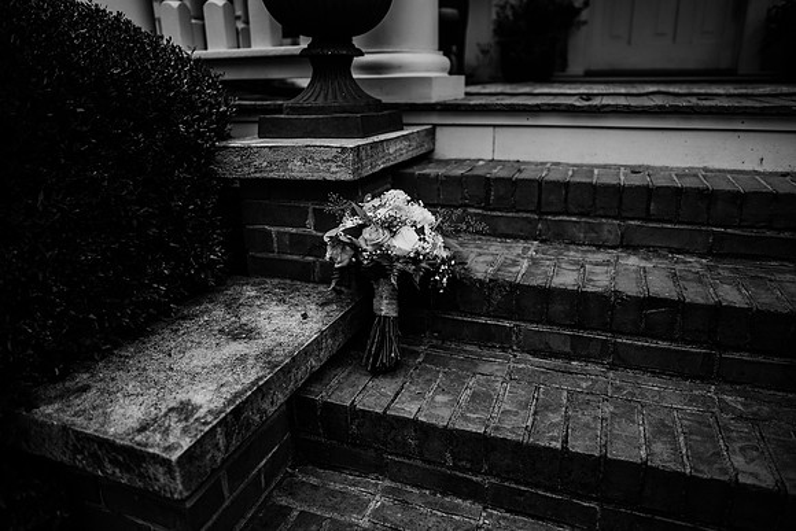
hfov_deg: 73.7
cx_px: 398
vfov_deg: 53.2
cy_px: 266
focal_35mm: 24
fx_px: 531
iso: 320
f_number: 1.8
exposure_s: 1/1250
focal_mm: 24
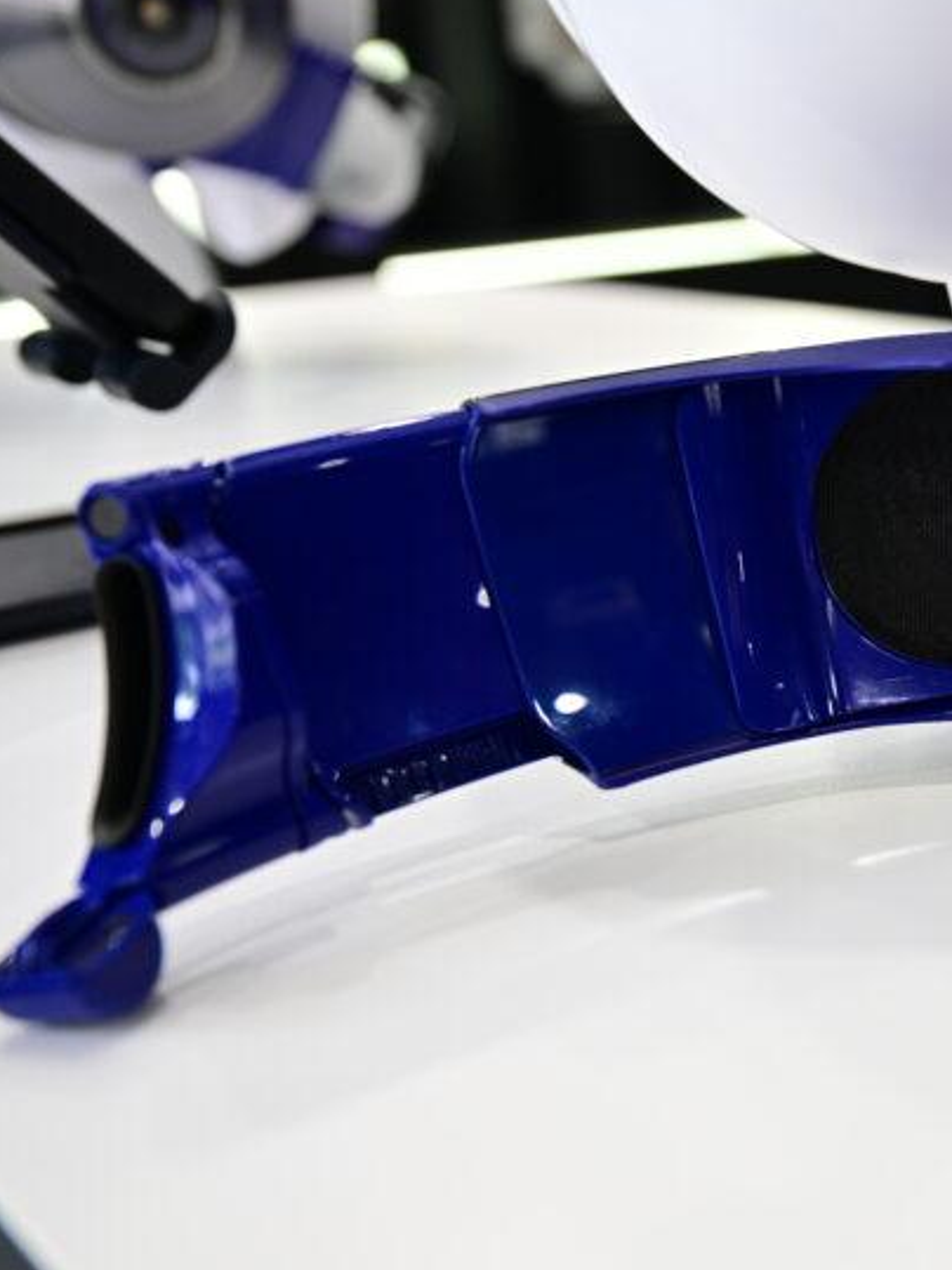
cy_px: 626
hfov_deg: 24.7
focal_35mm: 54
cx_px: 1122
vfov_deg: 35.6
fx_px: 1978
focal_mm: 29.5
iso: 500
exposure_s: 1/60
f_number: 4.5
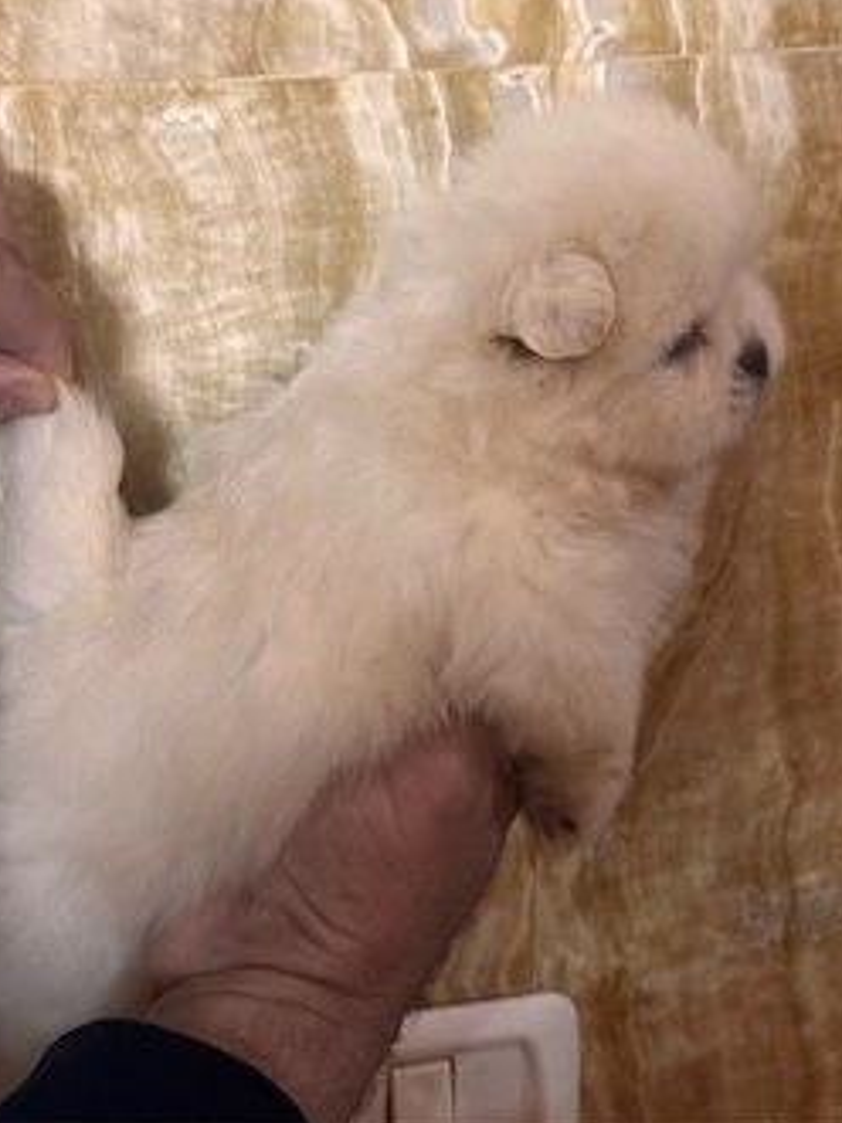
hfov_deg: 25.2
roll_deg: +0.9
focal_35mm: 58
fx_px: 1882
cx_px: 401
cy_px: 455
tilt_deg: -20.8
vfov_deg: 33.2
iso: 200
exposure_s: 1/33
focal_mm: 6.76
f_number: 1.78
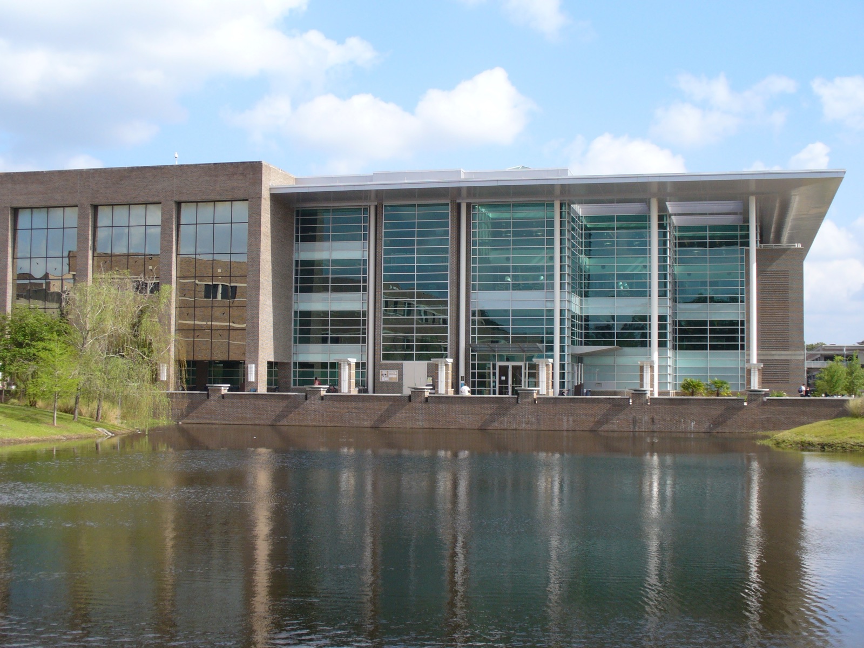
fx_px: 1198
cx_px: 432
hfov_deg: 39.7
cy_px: 324
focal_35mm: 48
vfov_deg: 30.3
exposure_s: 1/200
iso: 80
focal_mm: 7.9
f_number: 6
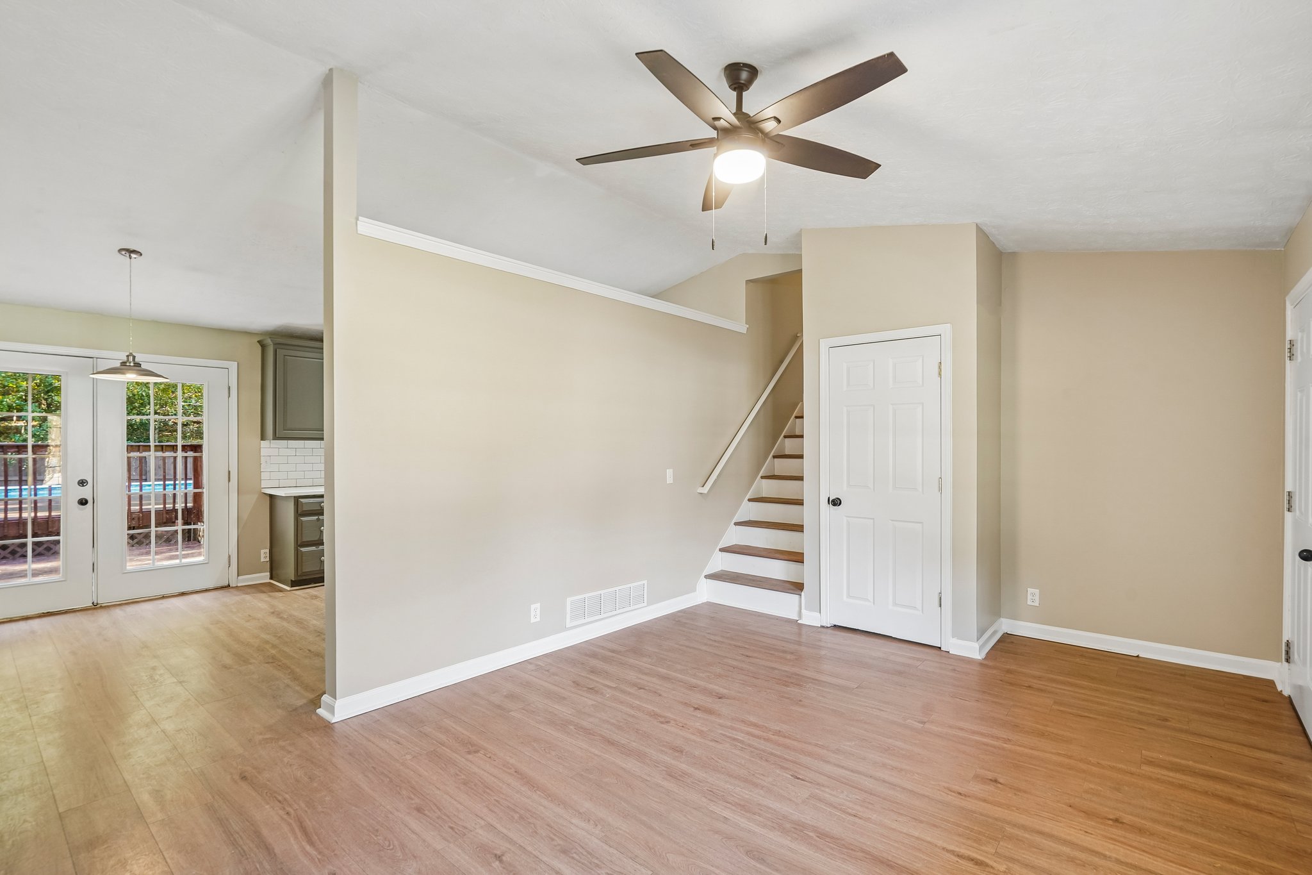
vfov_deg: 73.7
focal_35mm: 16
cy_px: 438
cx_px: 656
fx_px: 583
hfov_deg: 96.7
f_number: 8
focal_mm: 16
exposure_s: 1/5
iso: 400
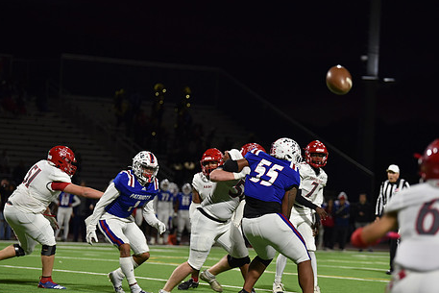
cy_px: 173
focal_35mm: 184
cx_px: 244
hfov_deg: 11.2
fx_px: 2244
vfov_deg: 7.5
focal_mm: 145
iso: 1600
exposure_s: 1/500
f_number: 2.8
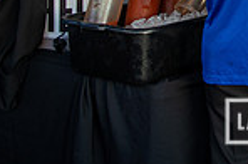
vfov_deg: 11.2
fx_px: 784
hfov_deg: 16.7
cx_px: 344
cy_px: -130
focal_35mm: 114
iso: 125
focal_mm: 29
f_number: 2.8
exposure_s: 1/160
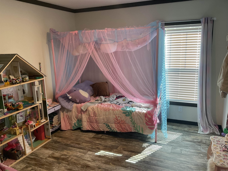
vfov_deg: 48.2
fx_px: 191
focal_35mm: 29
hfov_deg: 61.7
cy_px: 86
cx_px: 114
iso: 50
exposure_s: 1/60
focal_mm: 3
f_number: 1.8
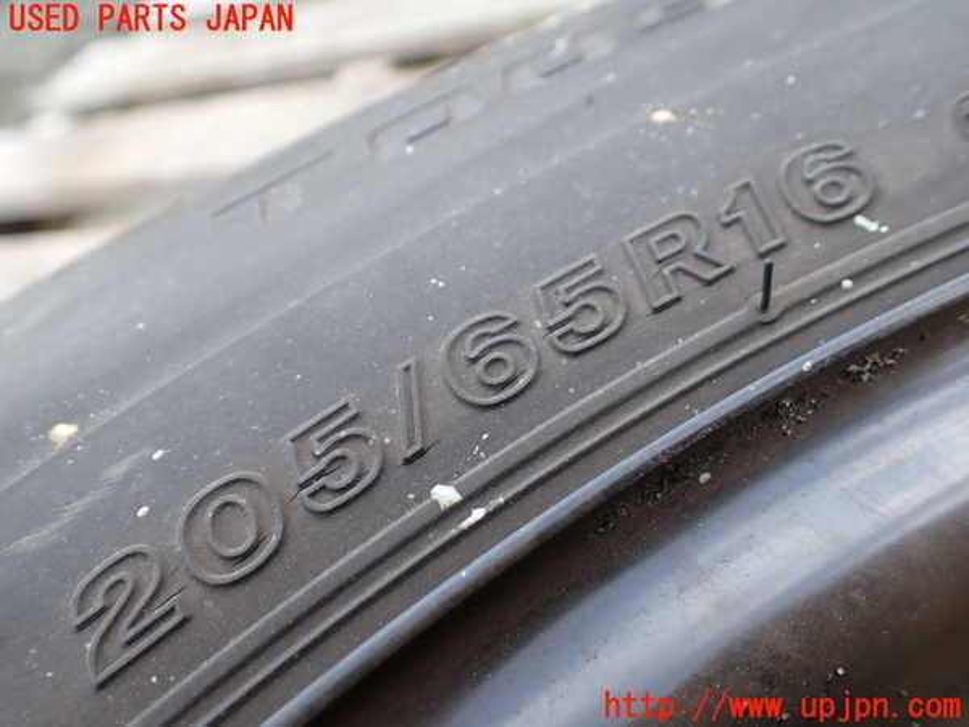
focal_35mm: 30
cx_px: 484
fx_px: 840
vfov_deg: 46.8
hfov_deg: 60.0
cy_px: 364
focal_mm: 5.4
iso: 125
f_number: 2.3
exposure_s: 1/125
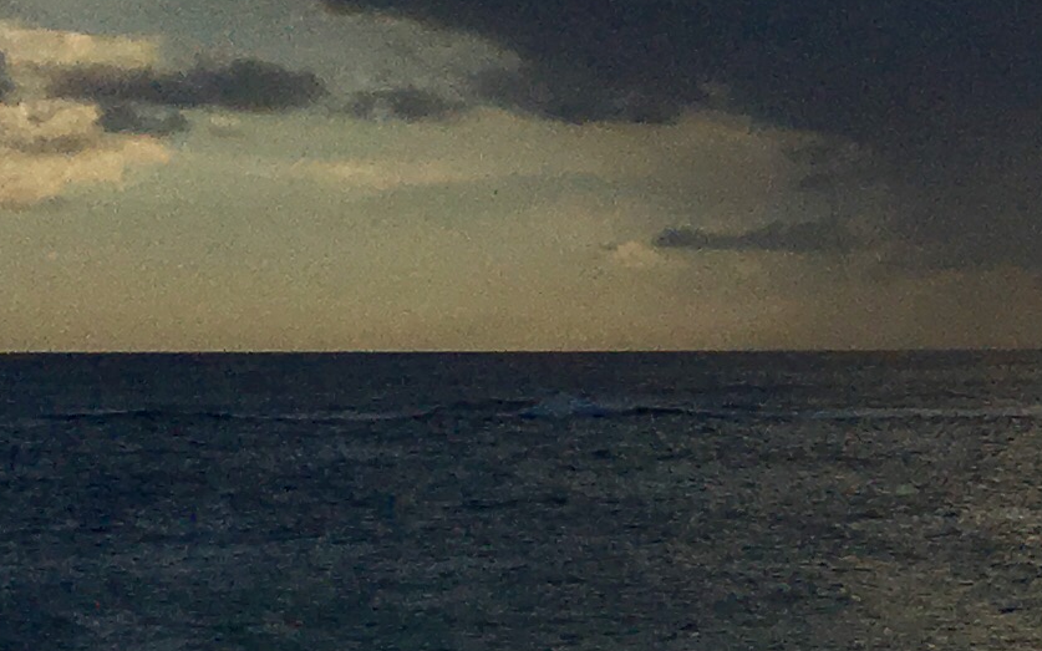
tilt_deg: +4.2
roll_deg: -0.7
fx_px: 4203
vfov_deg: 8.8
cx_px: 2450
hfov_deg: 11.7
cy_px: -83
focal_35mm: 148
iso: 25
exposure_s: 1/4808
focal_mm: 4.15
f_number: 2.2
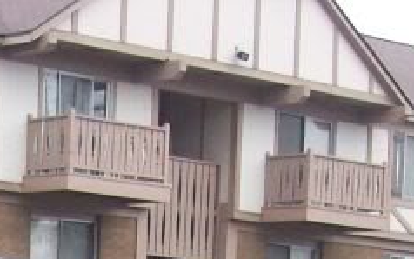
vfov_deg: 7.6
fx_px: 1851
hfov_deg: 12.3
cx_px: -148
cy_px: 582
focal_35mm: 164
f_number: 2.7
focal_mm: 6
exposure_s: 1/81.2
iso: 80
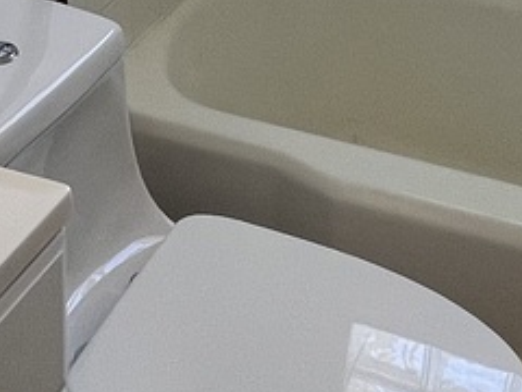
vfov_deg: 15.6
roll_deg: -0.5
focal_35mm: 78
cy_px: -353
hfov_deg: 25.0
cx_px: 200
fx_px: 1176
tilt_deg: -8.3
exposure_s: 1/120
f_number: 1.8
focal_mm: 1.57
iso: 80
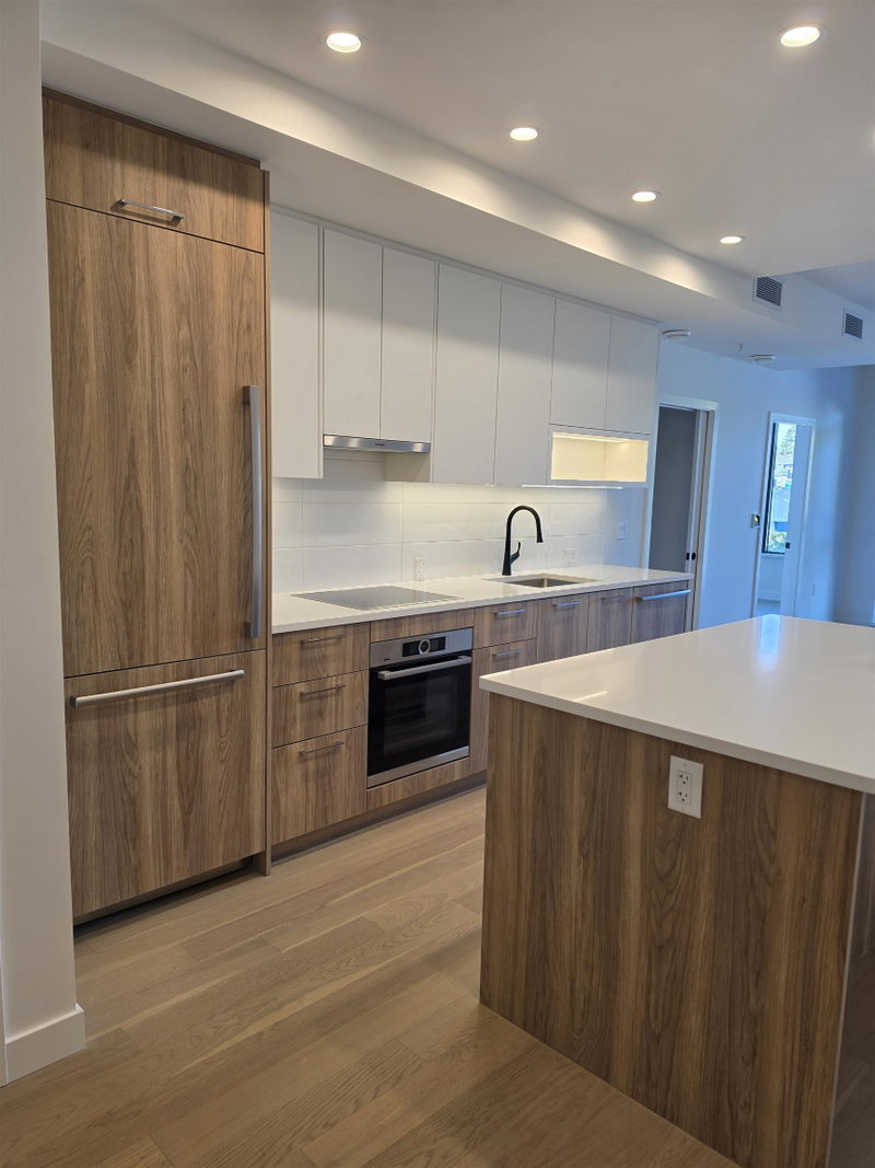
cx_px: 438
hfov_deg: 58.9
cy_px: 584
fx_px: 775
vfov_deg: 73.9
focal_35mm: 23
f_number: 1.4
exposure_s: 1/120
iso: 50
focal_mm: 6.5
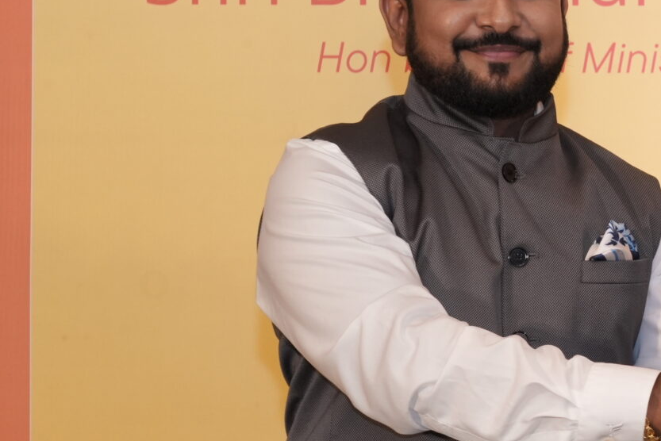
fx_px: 3894
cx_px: 940
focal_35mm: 212
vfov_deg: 6.5
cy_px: 229
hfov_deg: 9.5
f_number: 7.1
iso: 1250
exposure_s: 1/160
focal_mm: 69
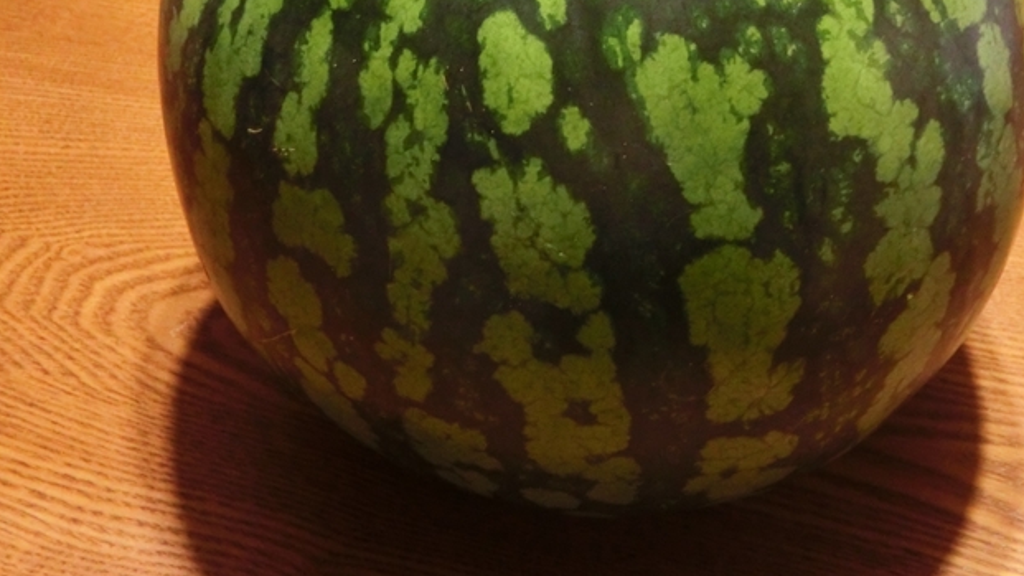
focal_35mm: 66
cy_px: 91
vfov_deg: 18.0
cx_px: 585
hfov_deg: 31.8
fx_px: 1792
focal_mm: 8.29
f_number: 4.2
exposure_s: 1/8
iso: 800
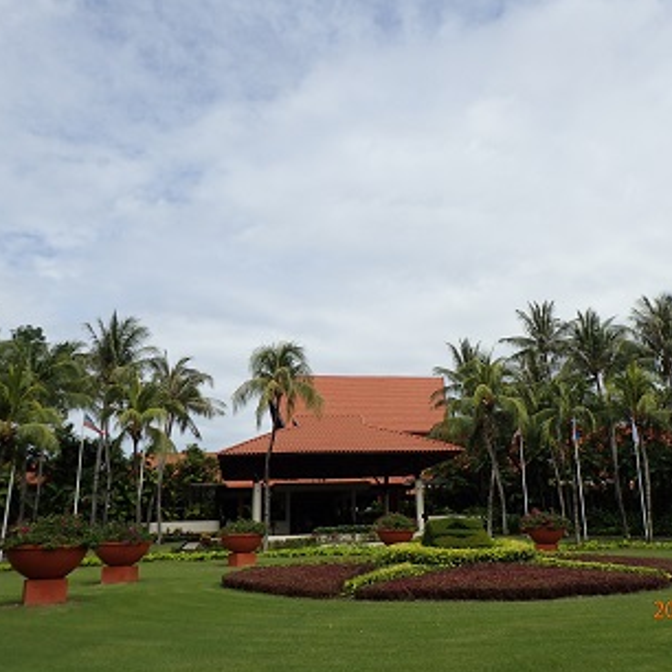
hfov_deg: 53.9
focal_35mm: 30
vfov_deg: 54.0
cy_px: 338
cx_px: 373
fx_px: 659
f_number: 8
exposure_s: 1/250
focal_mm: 4.5
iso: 100
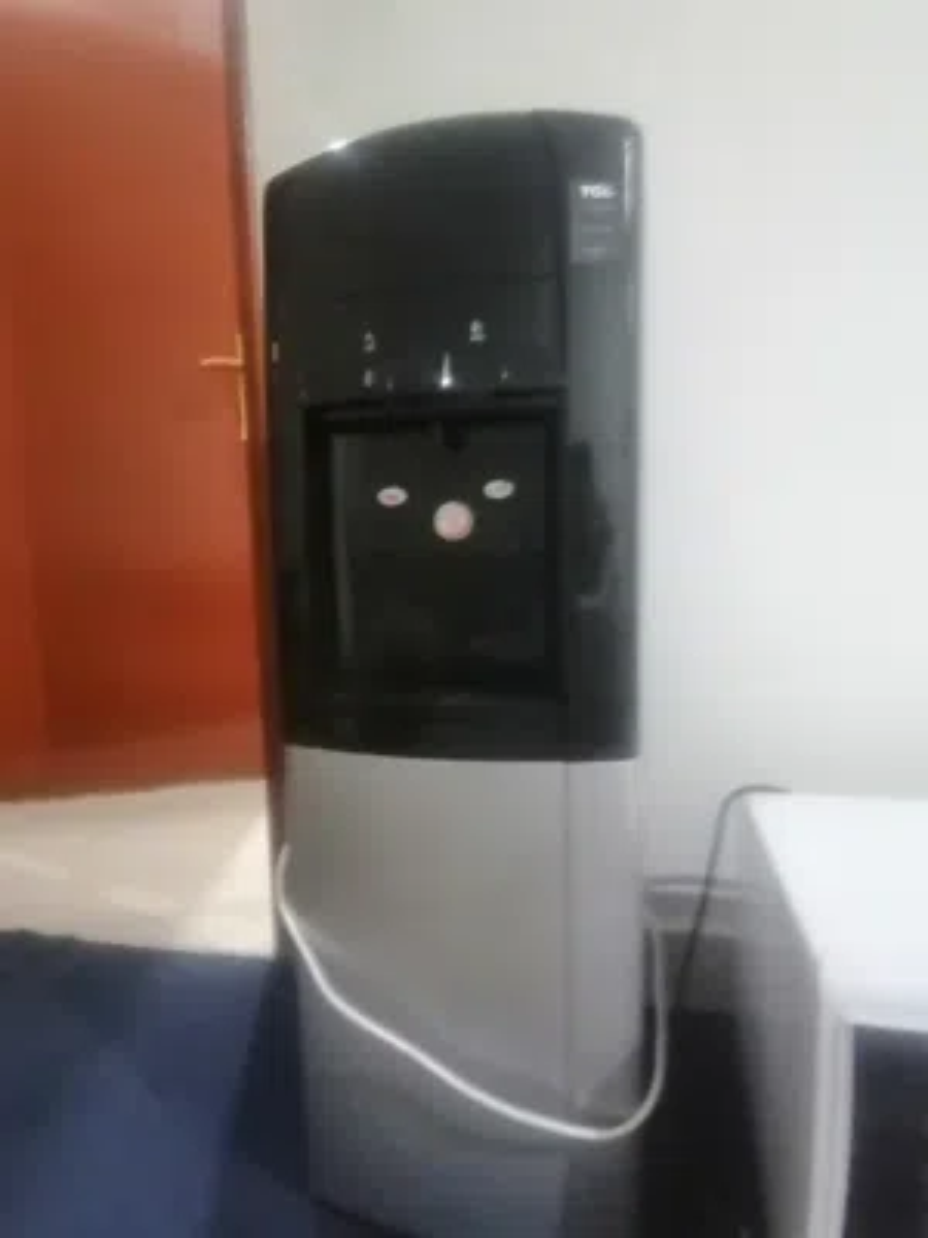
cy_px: 619
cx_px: 464
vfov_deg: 76.4
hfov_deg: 61.1
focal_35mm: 22
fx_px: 786
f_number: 2.4
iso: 800
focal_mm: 1.78
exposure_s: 1/16.7
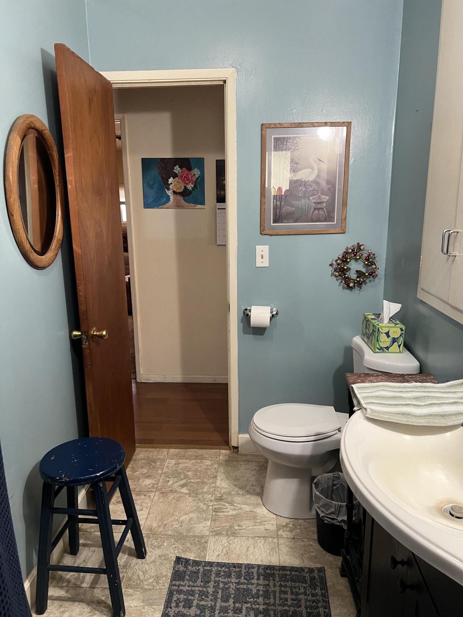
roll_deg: +1.3
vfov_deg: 67.3
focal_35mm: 26
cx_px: 232
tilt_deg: -12.1
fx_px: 464
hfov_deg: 53.1
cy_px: 308
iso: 250
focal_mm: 5.7
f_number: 1.5
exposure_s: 1/60
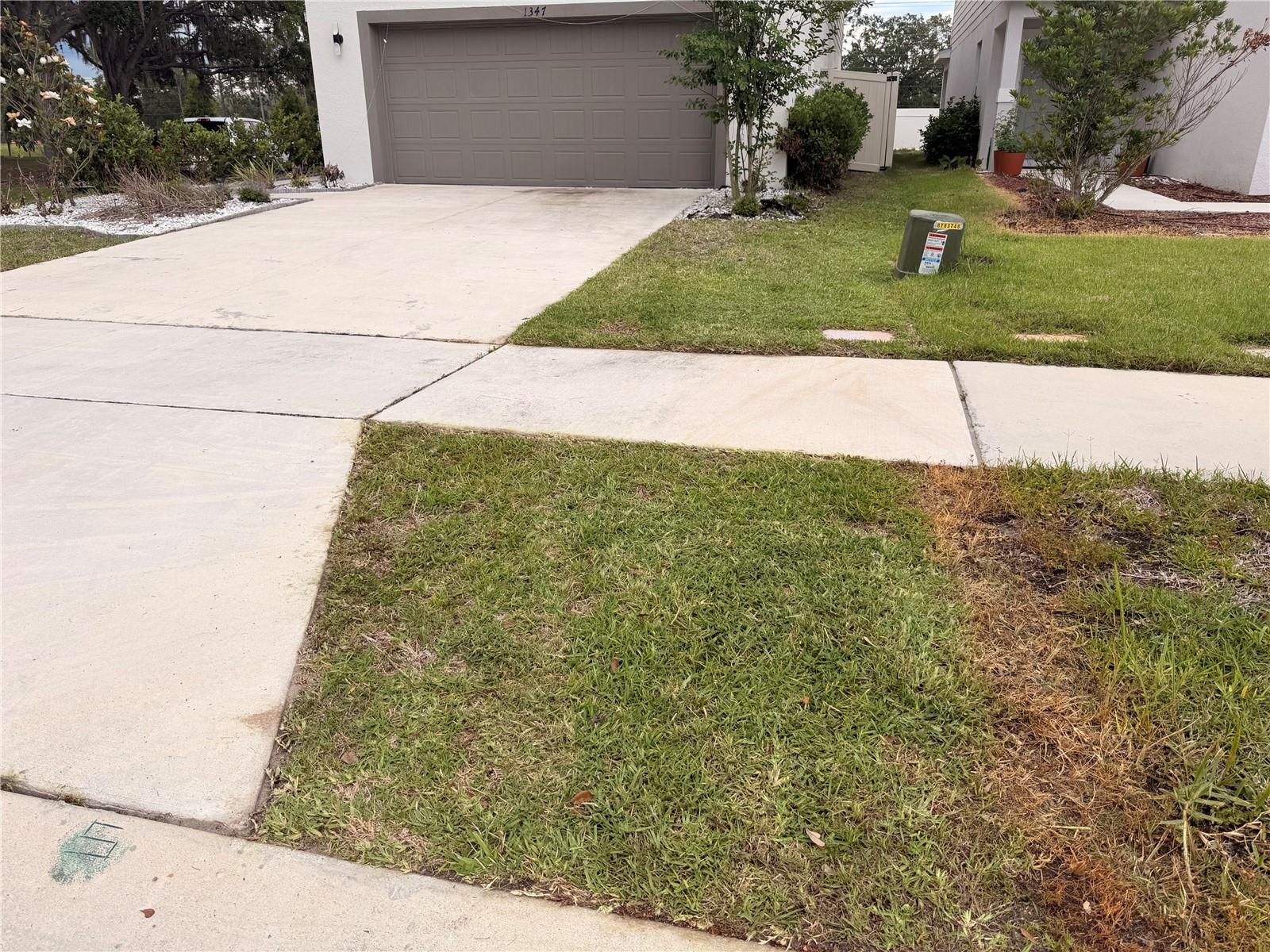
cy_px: 476
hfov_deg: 71.6
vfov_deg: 56.8
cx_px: 635
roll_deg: +0.8
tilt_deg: -19.7
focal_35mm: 24
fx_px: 881
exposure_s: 1/2907
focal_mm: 6.76
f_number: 1.78
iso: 80
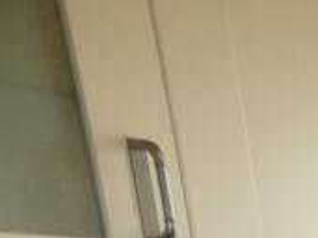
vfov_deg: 10.6
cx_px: 798
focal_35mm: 120
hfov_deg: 12.4
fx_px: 1102
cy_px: 565
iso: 125
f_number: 2.8
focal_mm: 3.6
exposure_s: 1/60
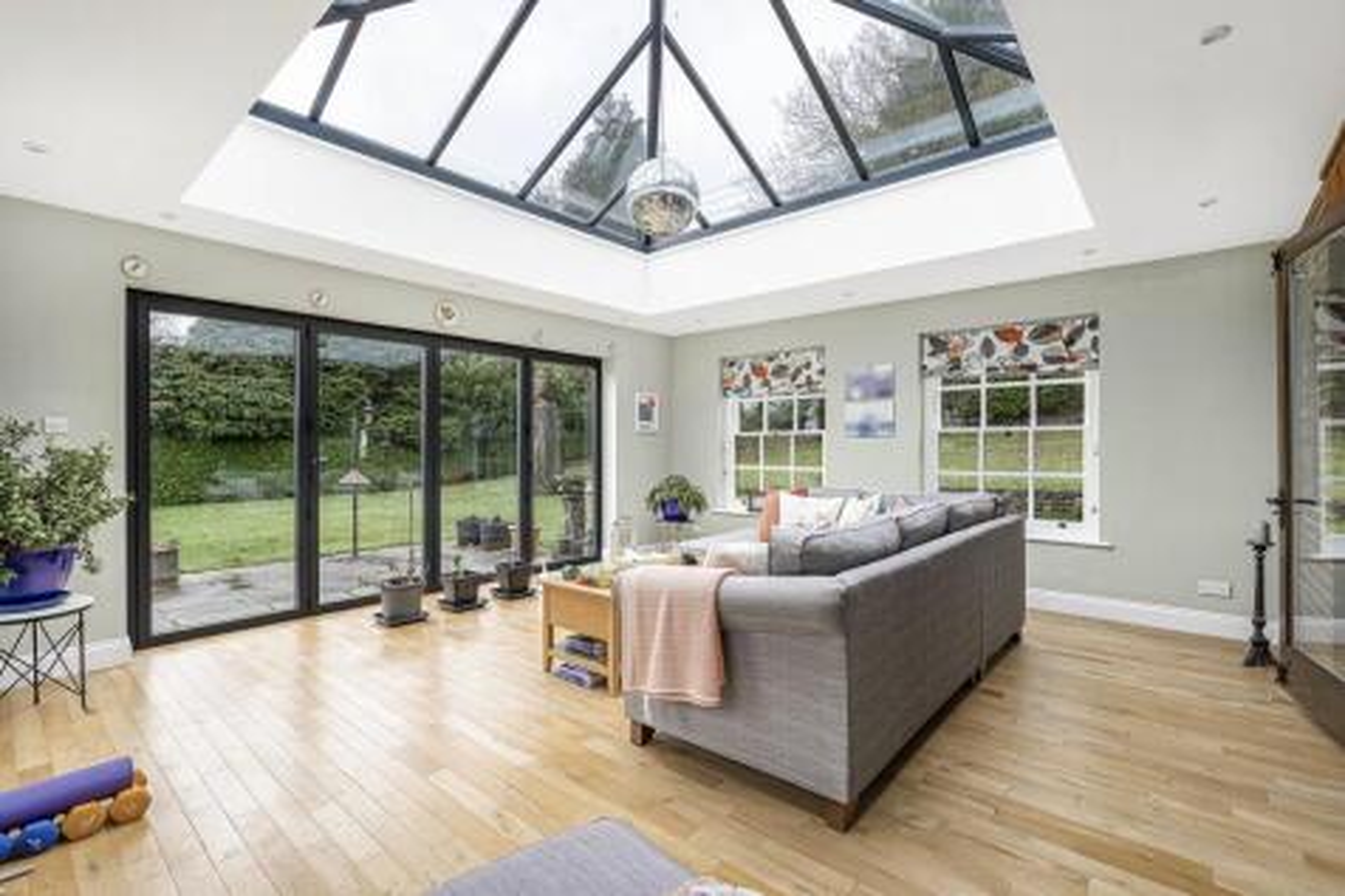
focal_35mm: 16
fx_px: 598
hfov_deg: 96.8
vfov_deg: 73.7
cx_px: 672
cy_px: 448
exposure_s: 1/6
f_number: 8
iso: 100
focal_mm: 16
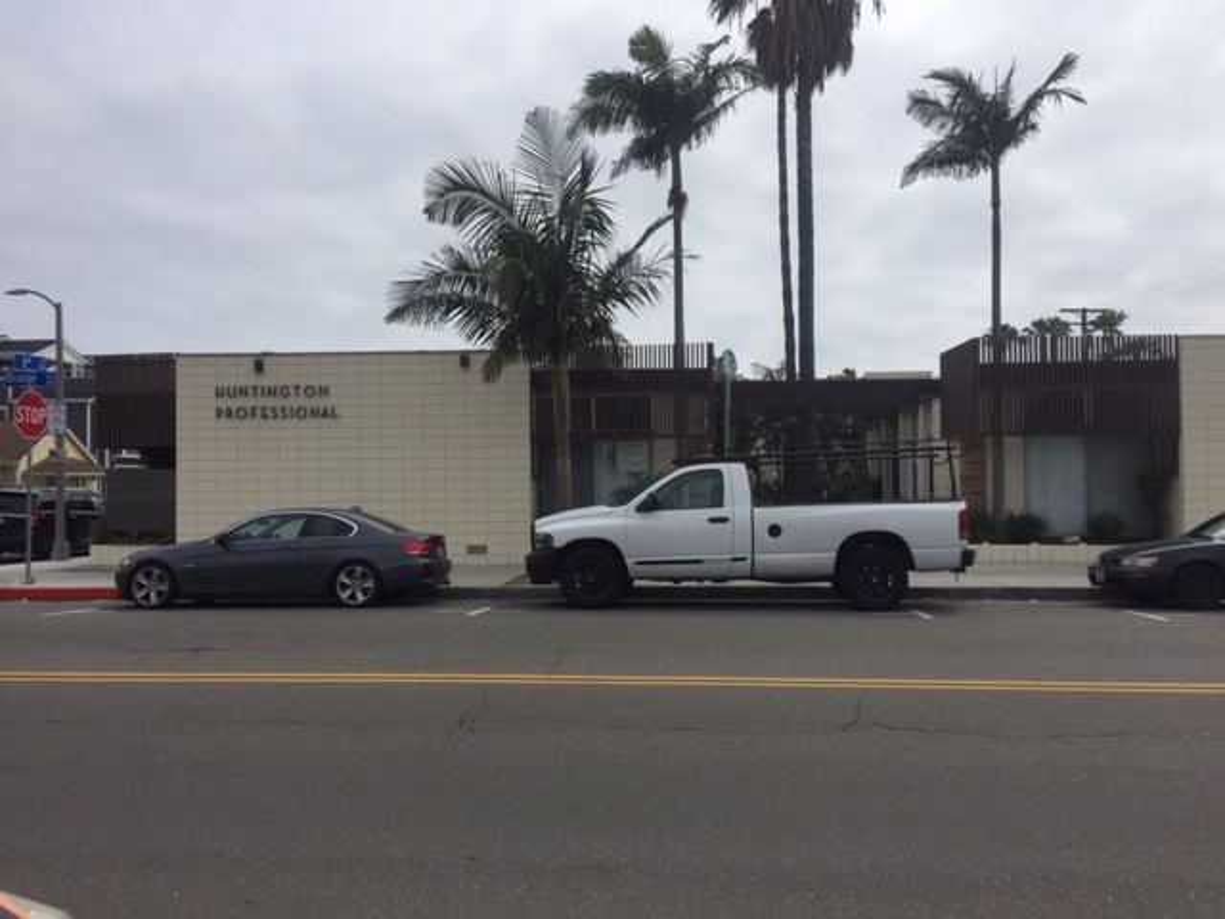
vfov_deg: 48.2
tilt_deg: +0.9
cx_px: 612
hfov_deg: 61.7
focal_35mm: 29
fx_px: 1026
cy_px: 460
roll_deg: -1.4
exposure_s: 1/4405
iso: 32
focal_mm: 4.15
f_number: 2.2
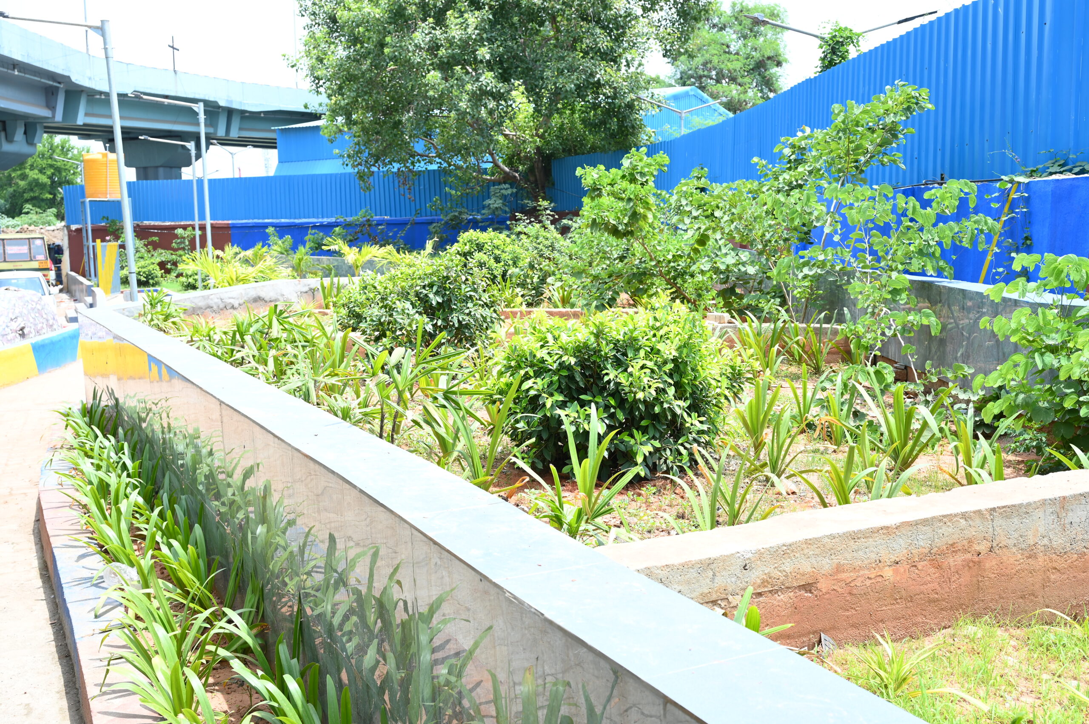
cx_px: 544
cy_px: 362
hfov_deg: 51.9
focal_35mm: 37
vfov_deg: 35.9
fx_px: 1118
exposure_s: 1/125
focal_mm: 37
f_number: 6.3
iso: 125
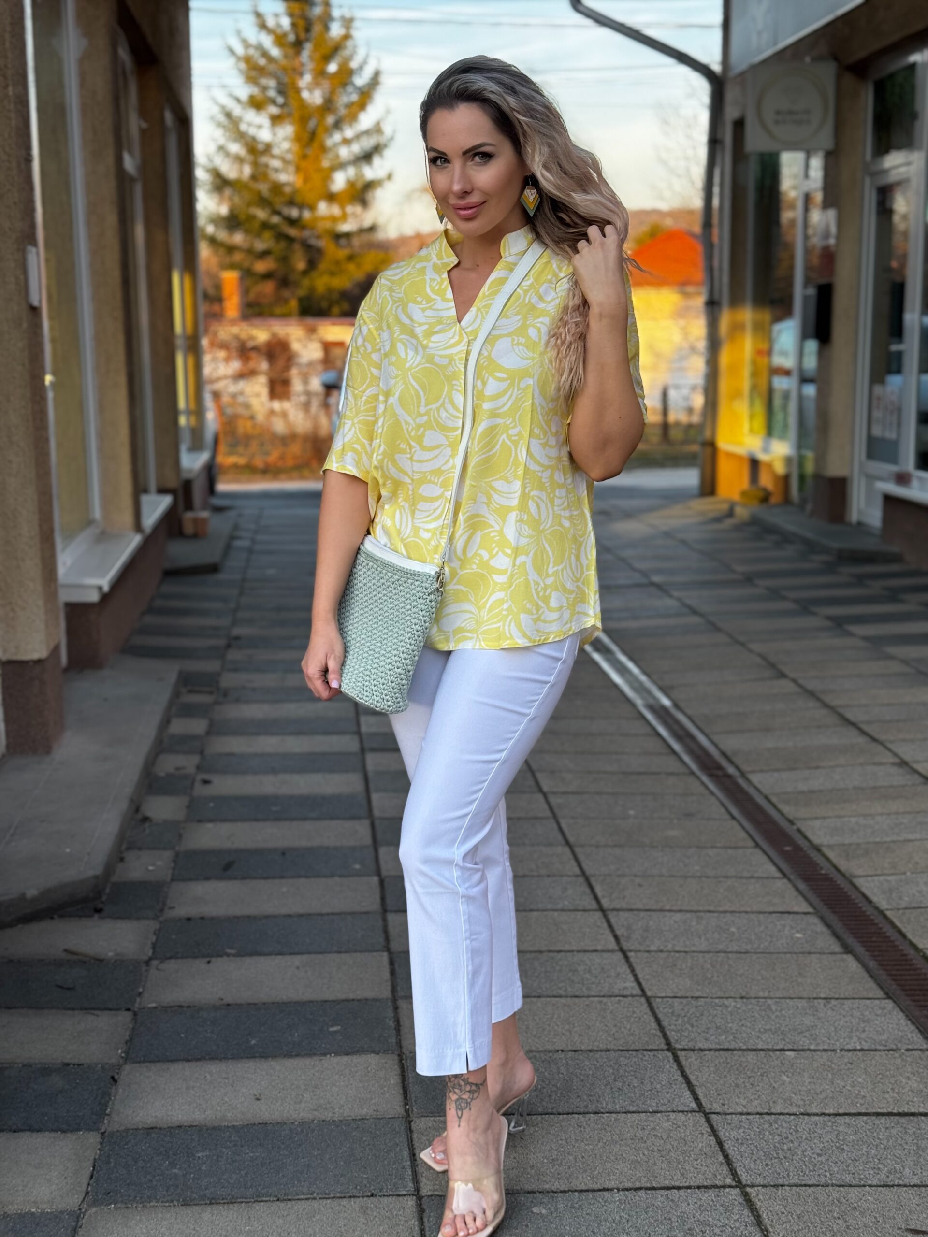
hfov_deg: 30.3
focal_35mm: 48
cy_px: 618
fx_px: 1716
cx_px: 464
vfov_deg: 39.7
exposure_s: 1/349
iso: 64
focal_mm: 6.76
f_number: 1.78
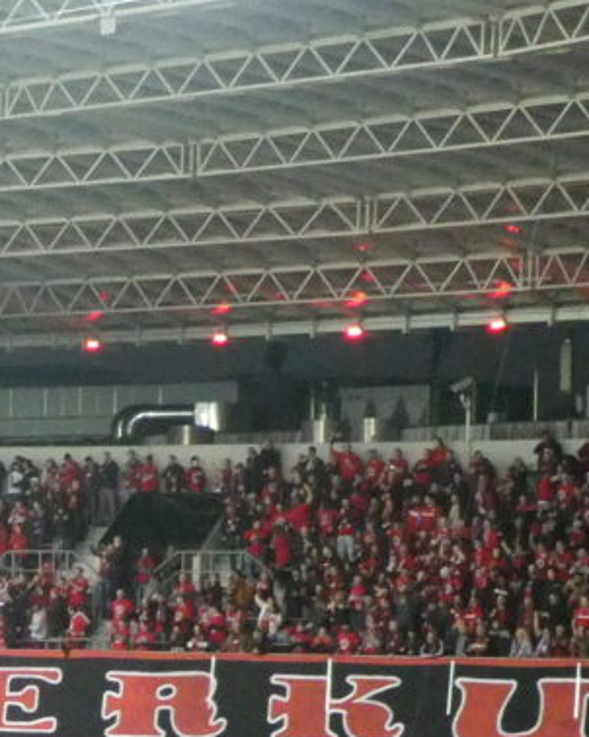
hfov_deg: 8.3
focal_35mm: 182
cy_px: 897
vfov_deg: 10.4
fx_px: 3969
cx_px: -380
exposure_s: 1/80
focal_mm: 7.8
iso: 1000
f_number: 3.9
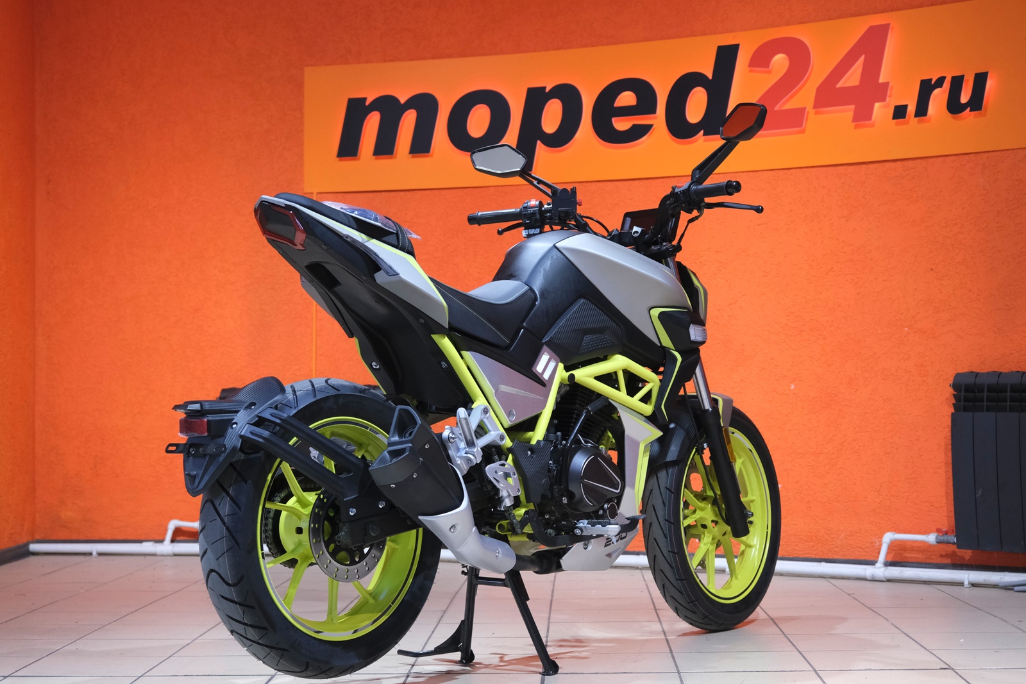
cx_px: 513
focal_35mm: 59
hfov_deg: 33.9
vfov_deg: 23.0
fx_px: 1682
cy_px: 342
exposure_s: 1/100
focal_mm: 39.3
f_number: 4
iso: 1600
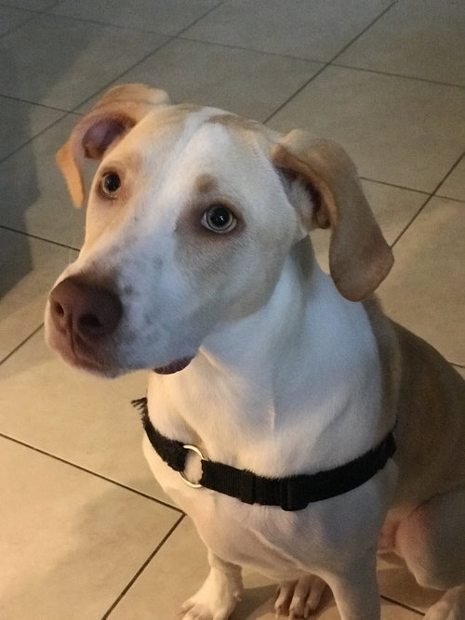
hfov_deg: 25.7
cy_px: 310
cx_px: 232
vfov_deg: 33.8
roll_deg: +5.6
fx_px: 1021
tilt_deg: -38.4
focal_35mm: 57
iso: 1250
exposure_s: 1/60
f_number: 2.8
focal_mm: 6.6
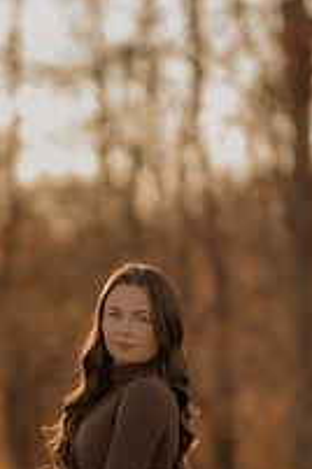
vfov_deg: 7.2
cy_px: 371
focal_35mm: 284
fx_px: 3692
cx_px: 123
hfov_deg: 4.8
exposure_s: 1/1250
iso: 200
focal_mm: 85
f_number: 1.4
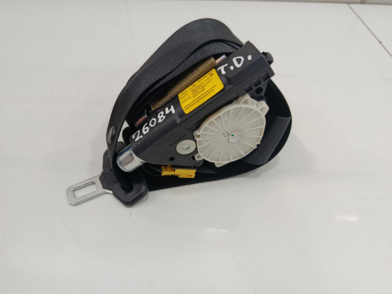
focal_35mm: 24
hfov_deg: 71.6
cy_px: 147
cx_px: 196
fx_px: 272
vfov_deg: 56.8
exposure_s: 1/100
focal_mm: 5.24
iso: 873
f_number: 1.7
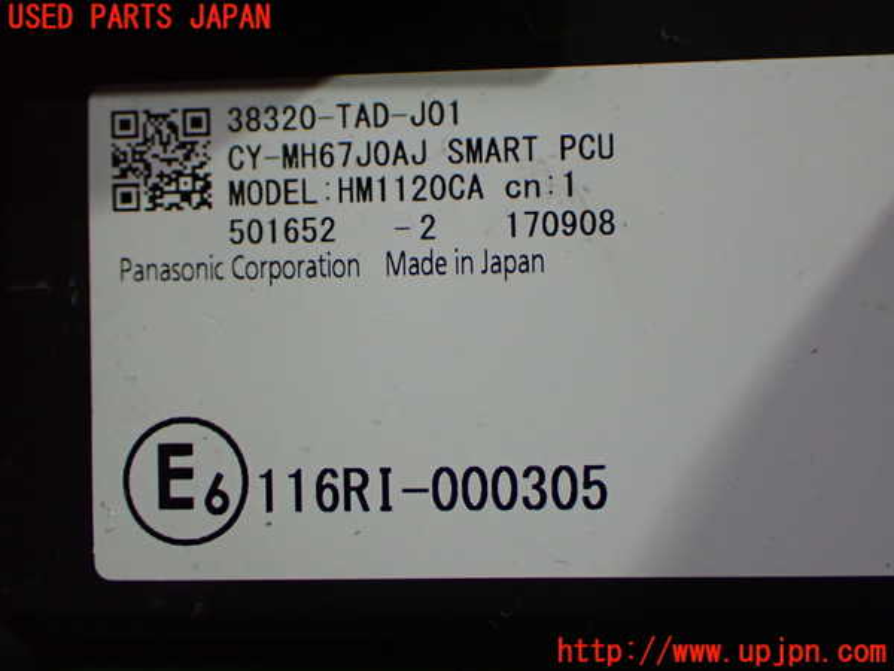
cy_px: 336
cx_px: 447
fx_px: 1291
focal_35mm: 50
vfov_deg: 29.1
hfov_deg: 38.2
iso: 800
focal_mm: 9.01
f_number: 3.2
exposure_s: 1/80
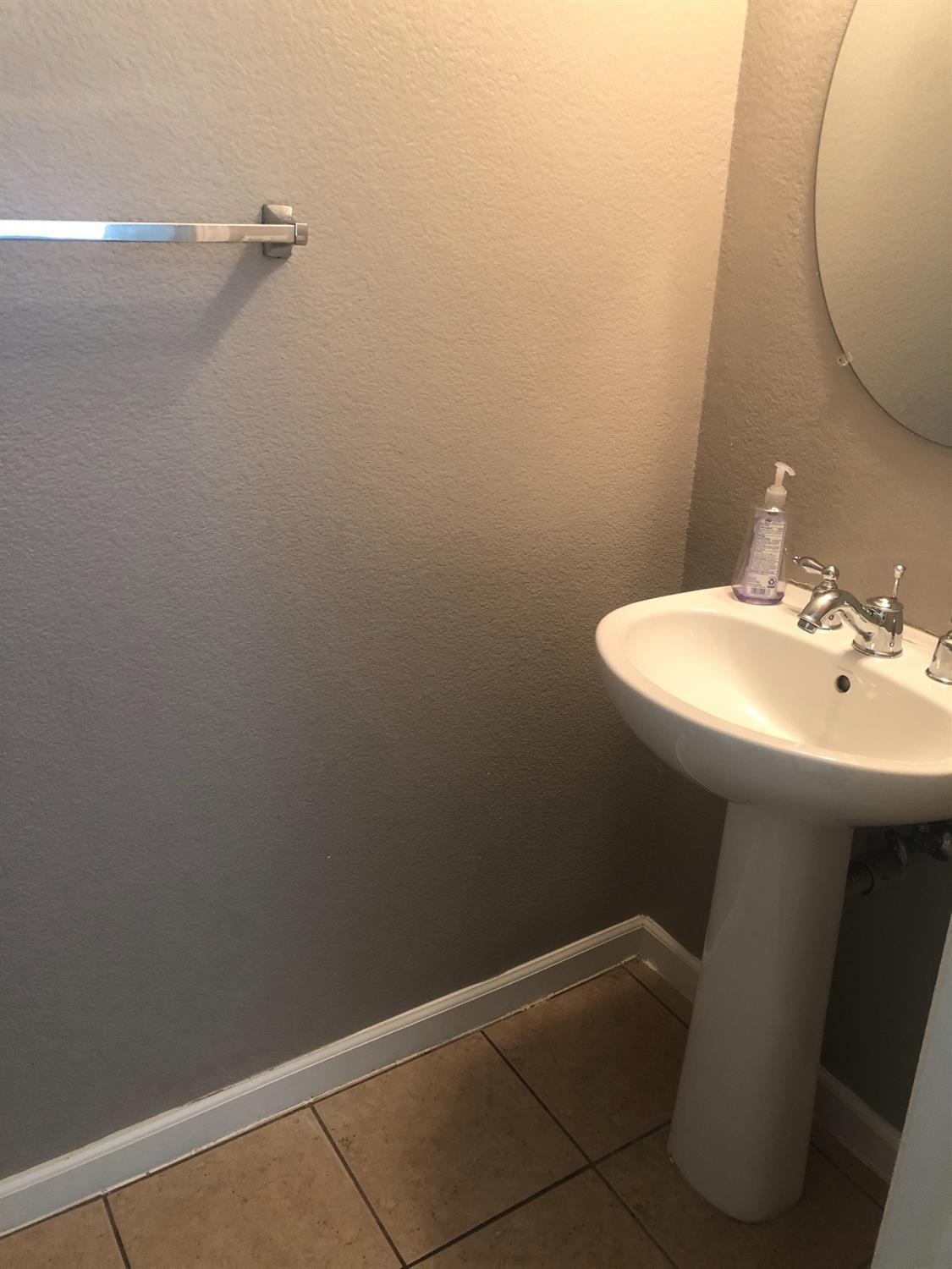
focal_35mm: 28
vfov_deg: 63.4
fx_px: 1027
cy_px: 634
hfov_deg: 49.7
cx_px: 476
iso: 50
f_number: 1.8
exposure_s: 1/15
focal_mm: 3.99
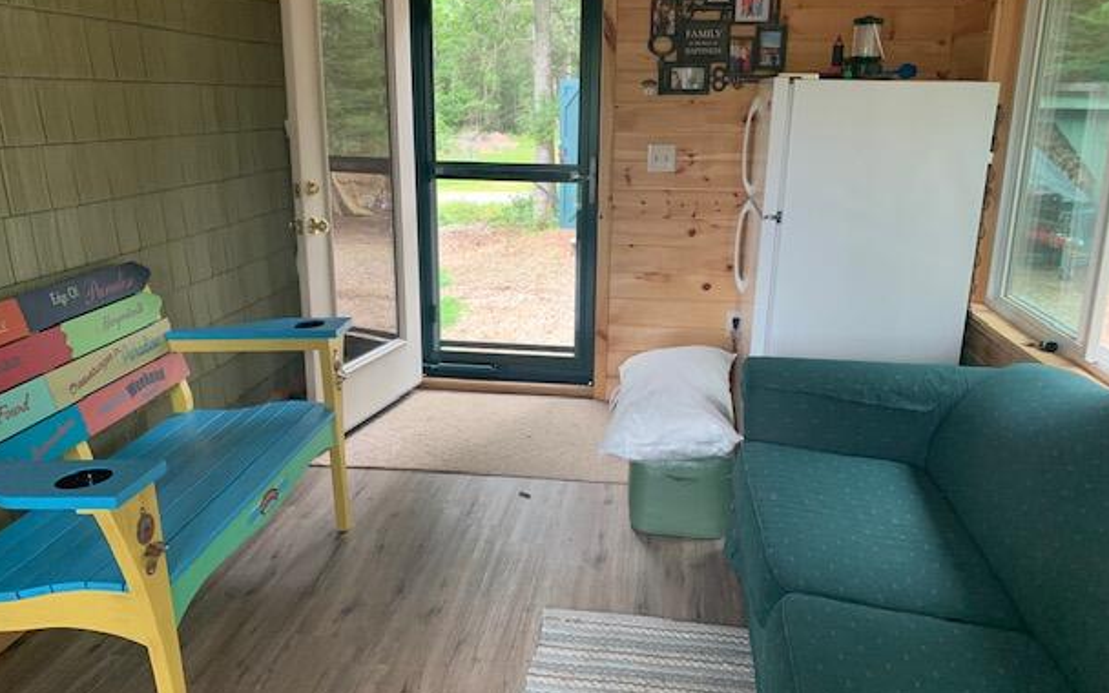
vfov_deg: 43.1
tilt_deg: -14.3
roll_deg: -0.6
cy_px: 325
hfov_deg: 64.6
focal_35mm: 29
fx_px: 876
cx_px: 545
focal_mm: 4.25
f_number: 1.8
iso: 125
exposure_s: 1/60
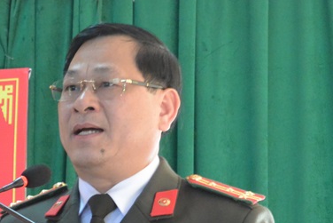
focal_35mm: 147
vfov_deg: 9.3
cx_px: -57
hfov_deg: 13.6
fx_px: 1360
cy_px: 190
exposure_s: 1/30
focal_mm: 20.3
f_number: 5
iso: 900
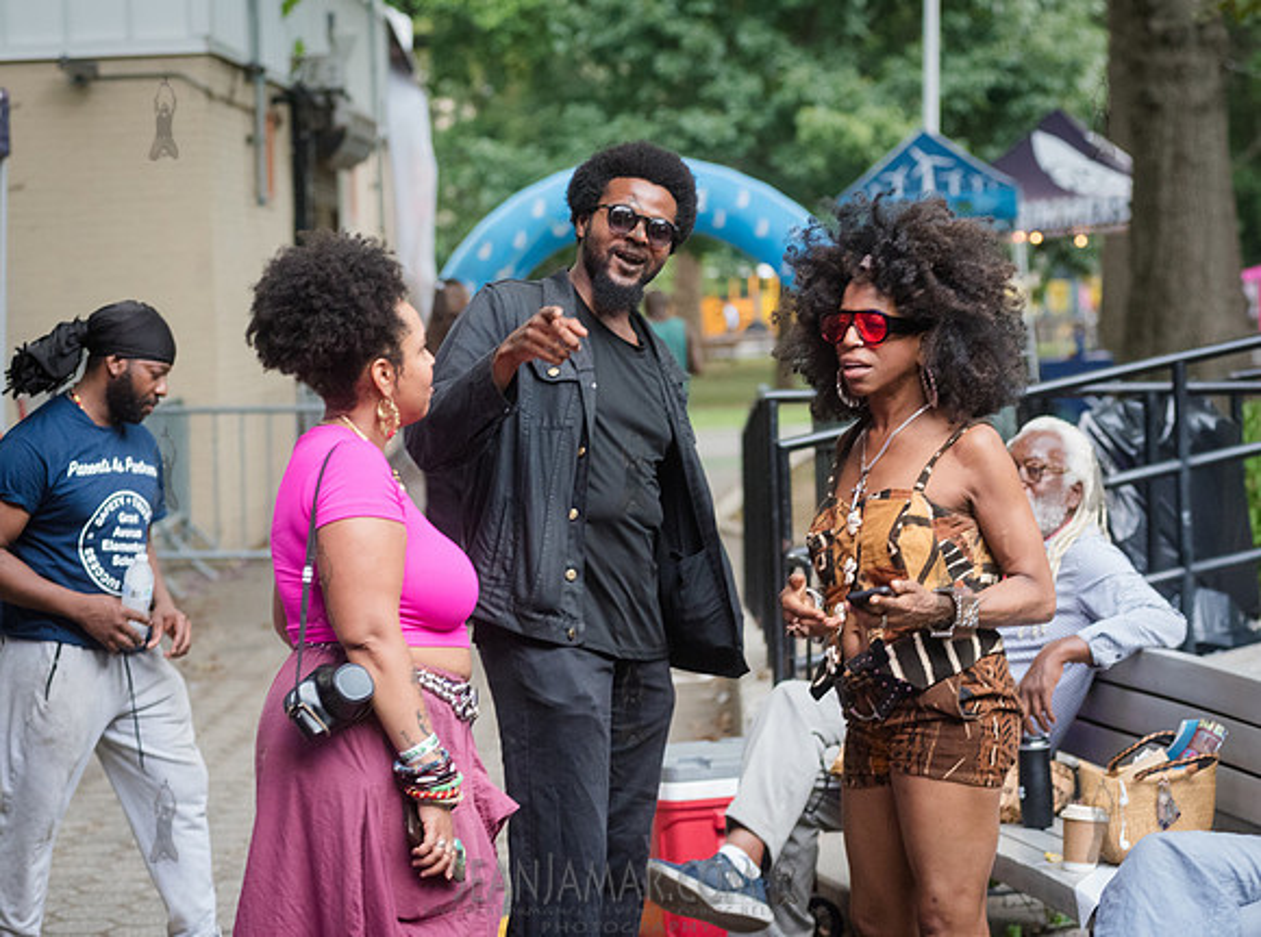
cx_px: 585
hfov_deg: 19.3
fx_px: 3707
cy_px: 453
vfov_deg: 14.4
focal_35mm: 102
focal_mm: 92
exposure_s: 1/400
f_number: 4
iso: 4000
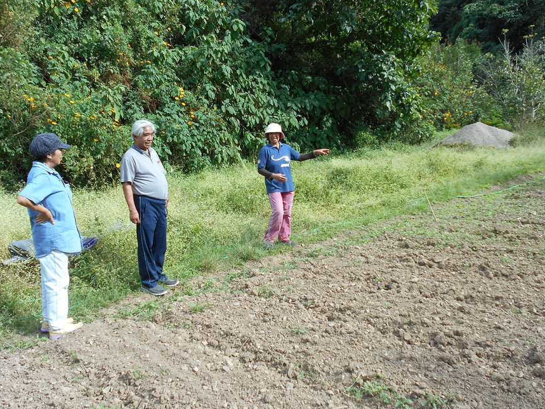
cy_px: 198
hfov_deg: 58.3
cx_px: 262
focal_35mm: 31
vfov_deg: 45.4
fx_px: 488
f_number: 3.2
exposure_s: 1/400
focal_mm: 4.6
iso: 80
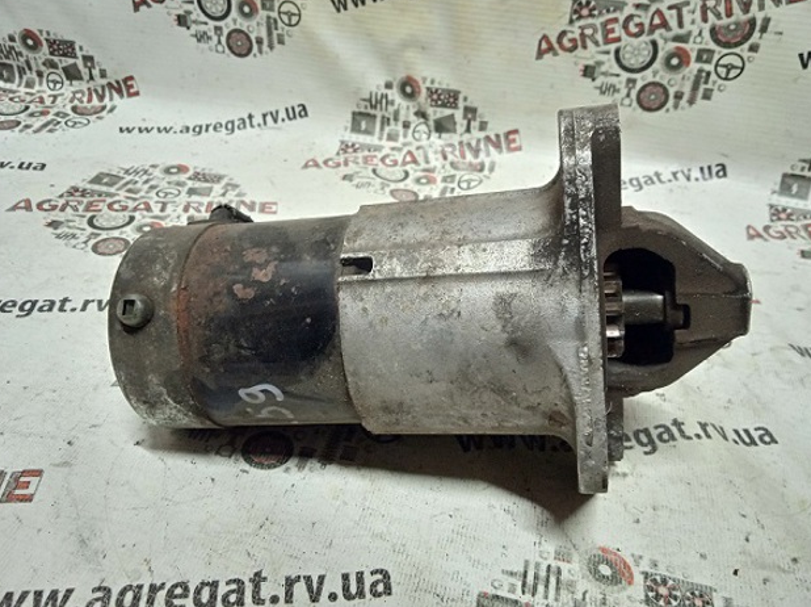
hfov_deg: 61.7
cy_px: 298
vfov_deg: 48.1
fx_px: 679
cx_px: 408
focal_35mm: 29
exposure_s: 1/25
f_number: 2.2
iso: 521
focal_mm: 3.43
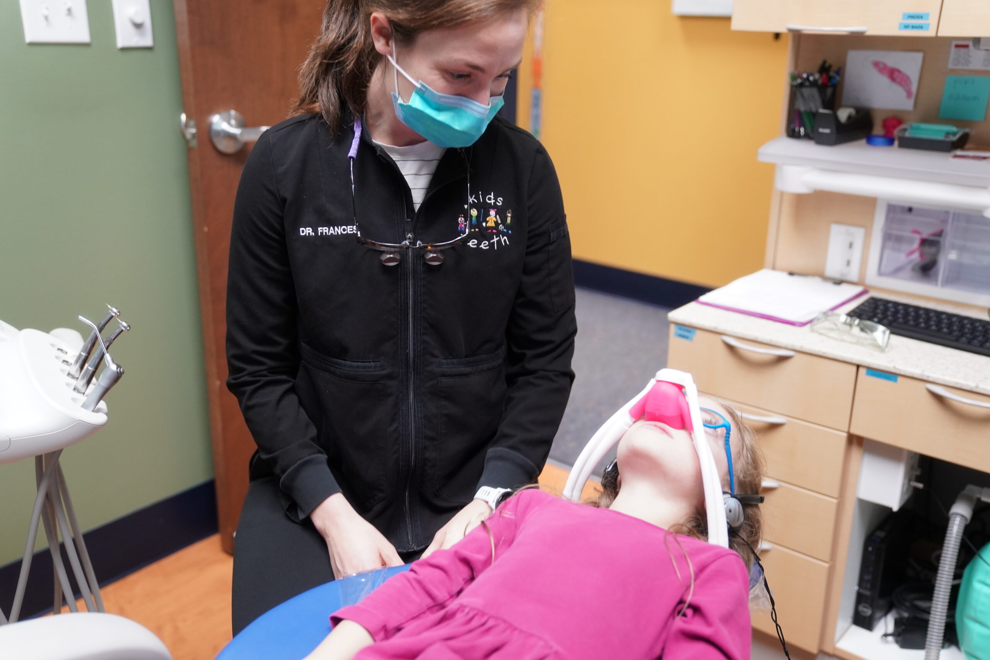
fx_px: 990
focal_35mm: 36
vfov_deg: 36.9
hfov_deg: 53.1
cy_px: 330
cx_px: 495
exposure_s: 1/200
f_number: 2.8
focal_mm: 36
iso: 2500
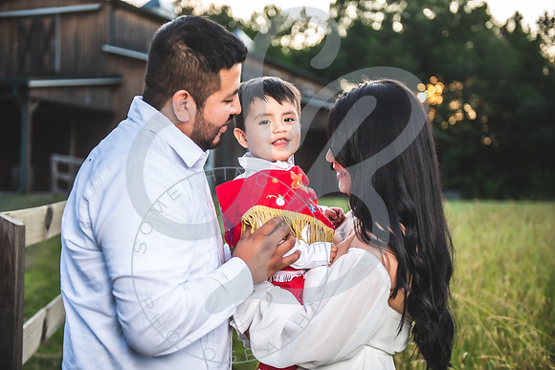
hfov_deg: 36.2
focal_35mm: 55
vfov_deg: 24.6
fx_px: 848
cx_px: 278
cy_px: 185
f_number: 2.8
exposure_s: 1/200
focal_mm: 55
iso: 50
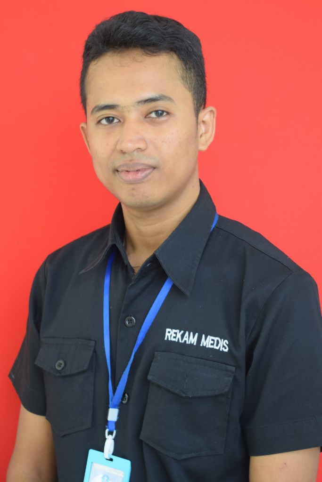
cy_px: 241
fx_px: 764
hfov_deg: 23.8
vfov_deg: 35.0
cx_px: 161
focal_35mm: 57
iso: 100
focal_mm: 38
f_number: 4.8
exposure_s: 1/3
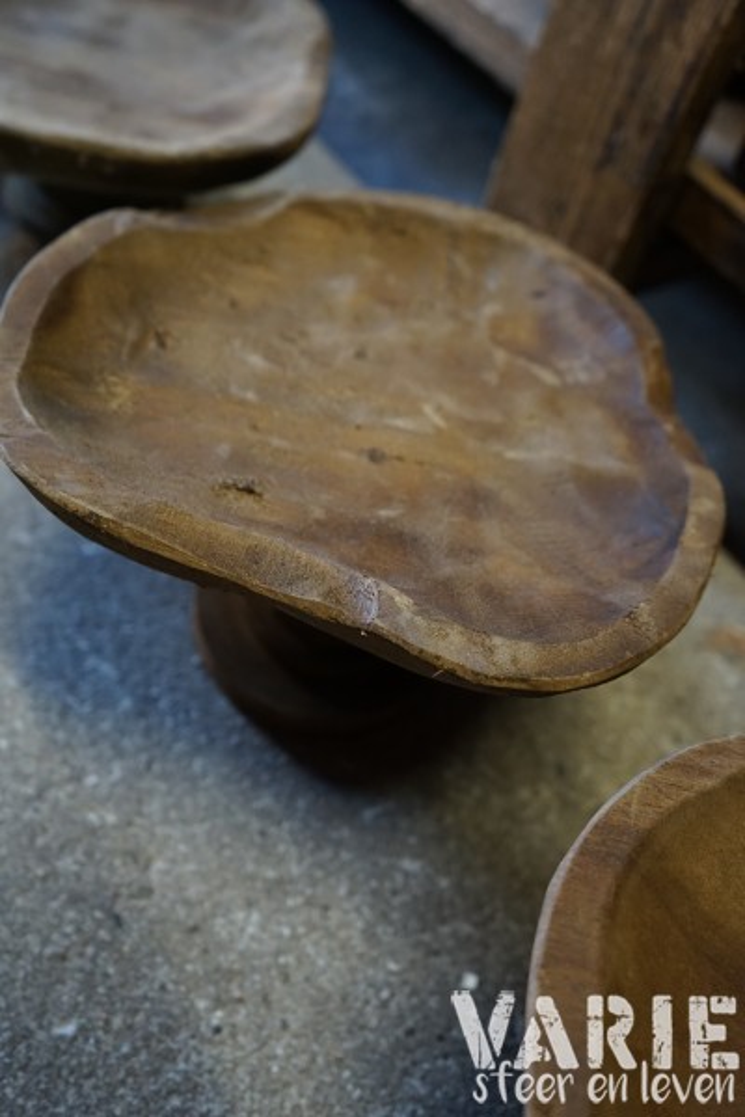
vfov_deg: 63.7
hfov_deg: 45.0
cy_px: 558
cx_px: 372
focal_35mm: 29
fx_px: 900
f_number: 3.5
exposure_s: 1/60
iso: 1600
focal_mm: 29
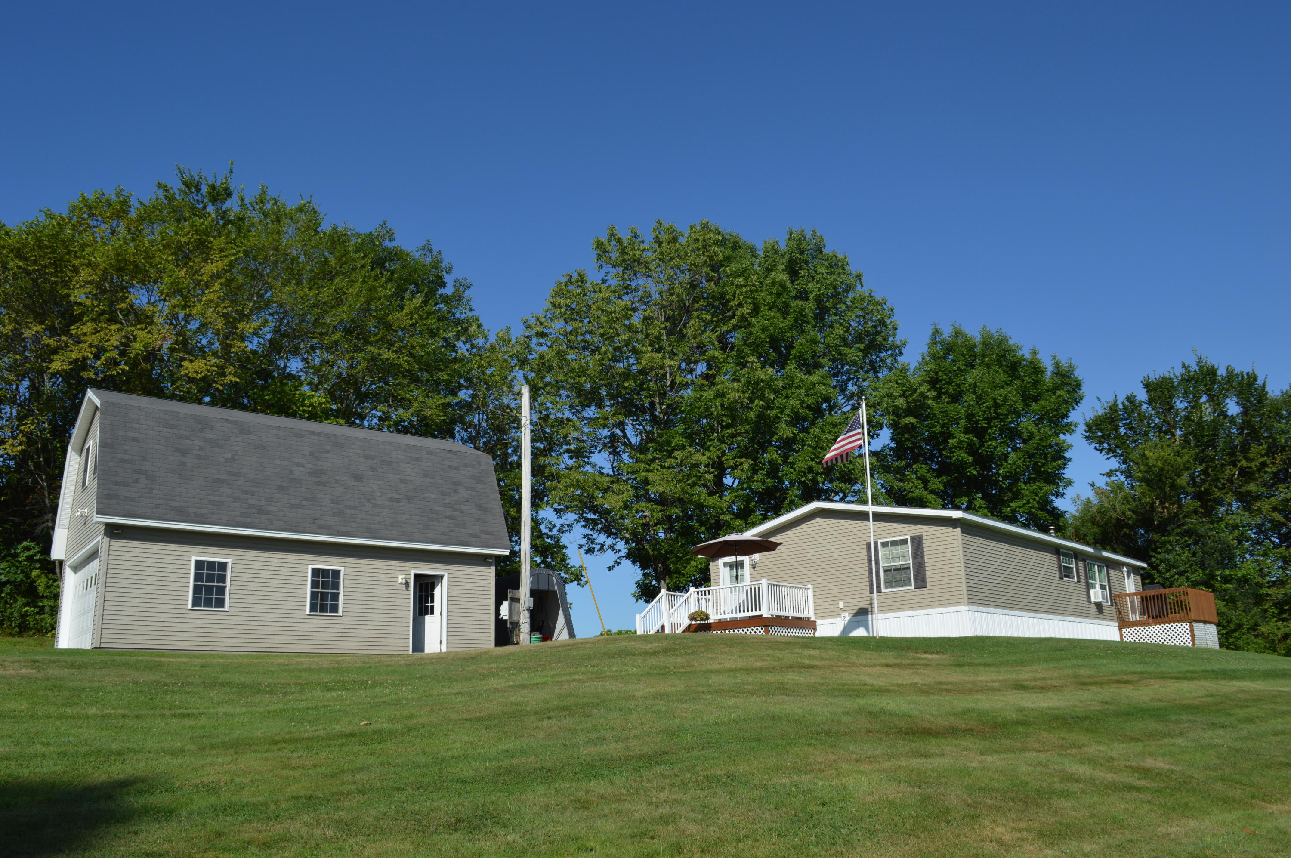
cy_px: 429
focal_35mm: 27
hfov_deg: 67.4
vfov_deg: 47.8
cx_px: 646
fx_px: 967
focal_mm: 18
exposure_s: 1/320
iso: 100
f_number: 9
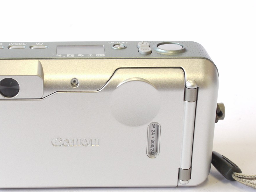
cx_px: 93
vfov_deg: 18.0
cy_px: 120
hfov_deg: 23.8
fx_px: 607
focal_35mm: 82
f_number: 10
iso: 800
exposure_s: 1/50
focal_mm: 30
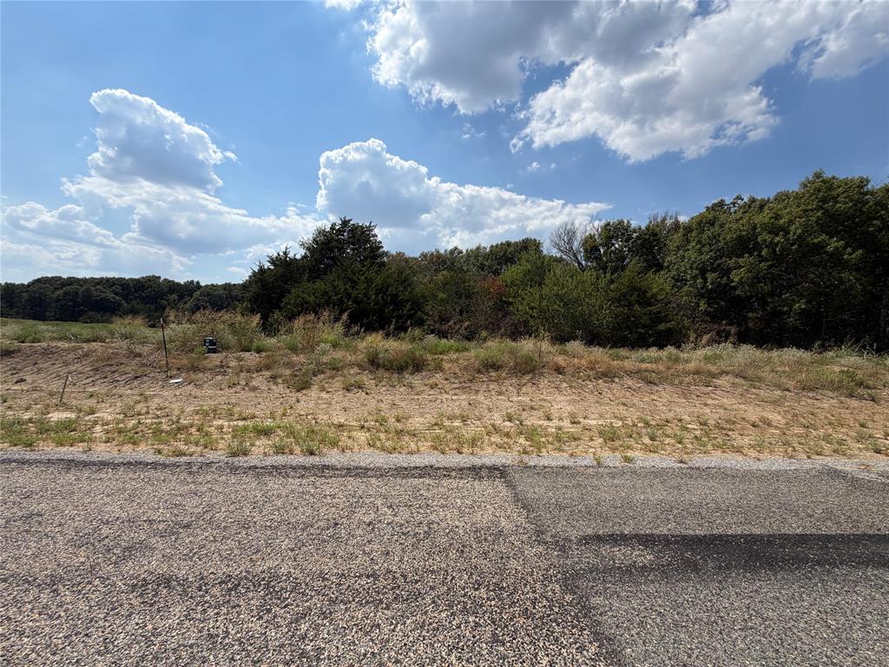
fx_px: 360
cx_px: 444
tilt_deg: -1.3
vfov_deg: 85.7
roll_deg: -2.0
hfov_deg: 102.1
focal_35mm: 14
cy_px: 334
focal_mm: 2.22
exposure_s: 1/1399
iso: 20
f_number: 2.2
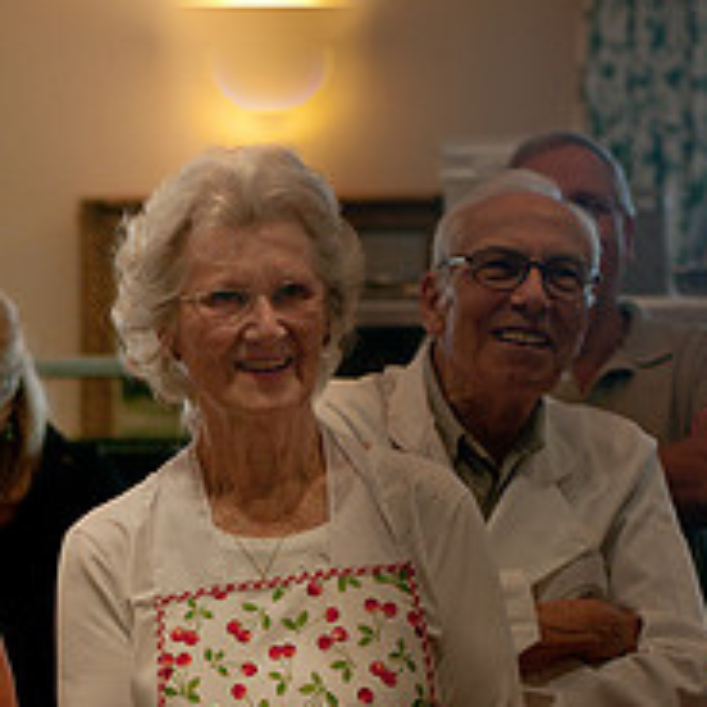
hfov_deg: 11.2
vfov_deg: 11.1
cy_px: 722
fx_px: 3605
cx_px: 171
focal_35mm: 156
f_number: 2.8
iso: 800
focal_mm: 50
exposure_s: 1/180
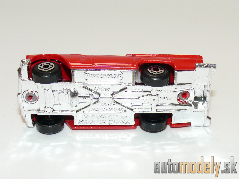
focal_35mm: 81
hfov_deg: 24.1
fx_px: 559
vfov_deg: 18.2
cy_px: 90
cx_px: 120
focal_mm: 11.9
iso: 100
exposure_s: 1/40
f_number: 4
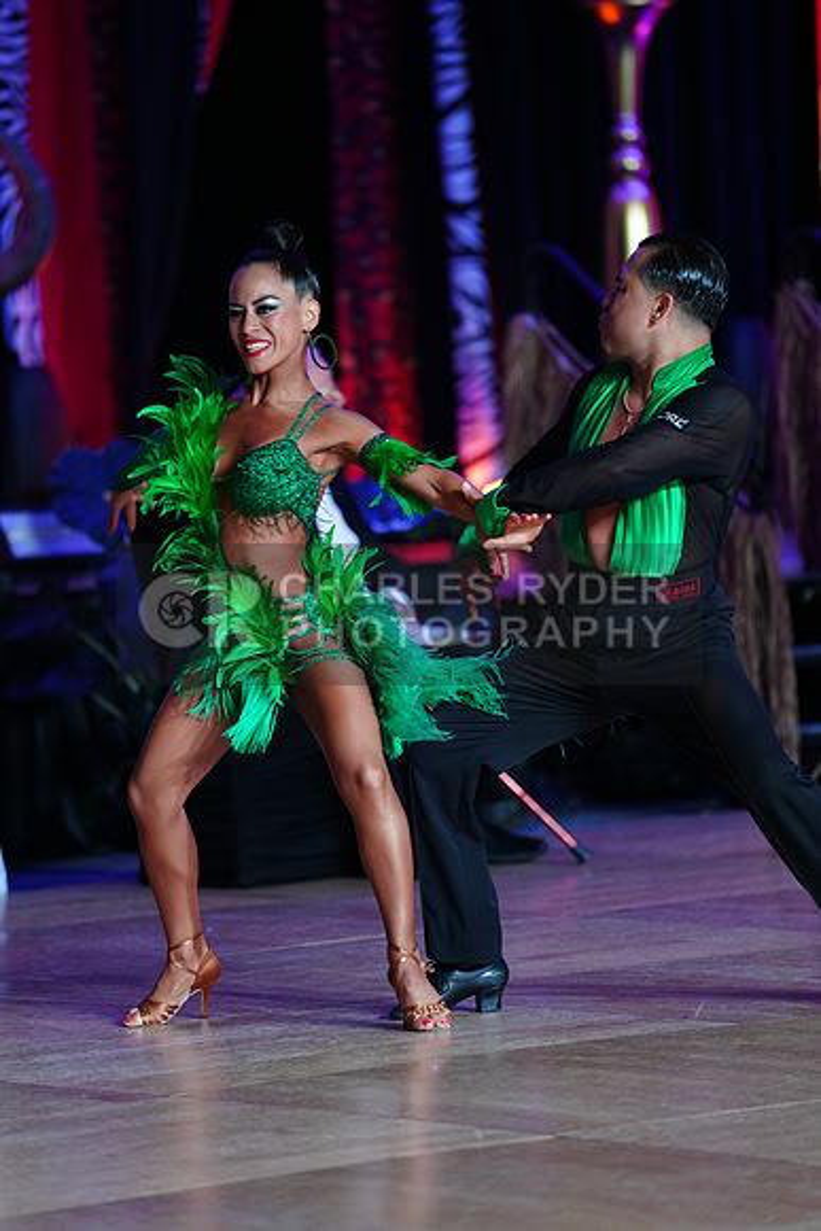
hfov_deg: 6.9
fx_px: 6837
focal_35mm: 200
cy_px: 616
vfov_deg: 10.3
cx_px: 410
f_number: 2.8
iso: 2000
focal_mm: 200
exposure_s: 1/320
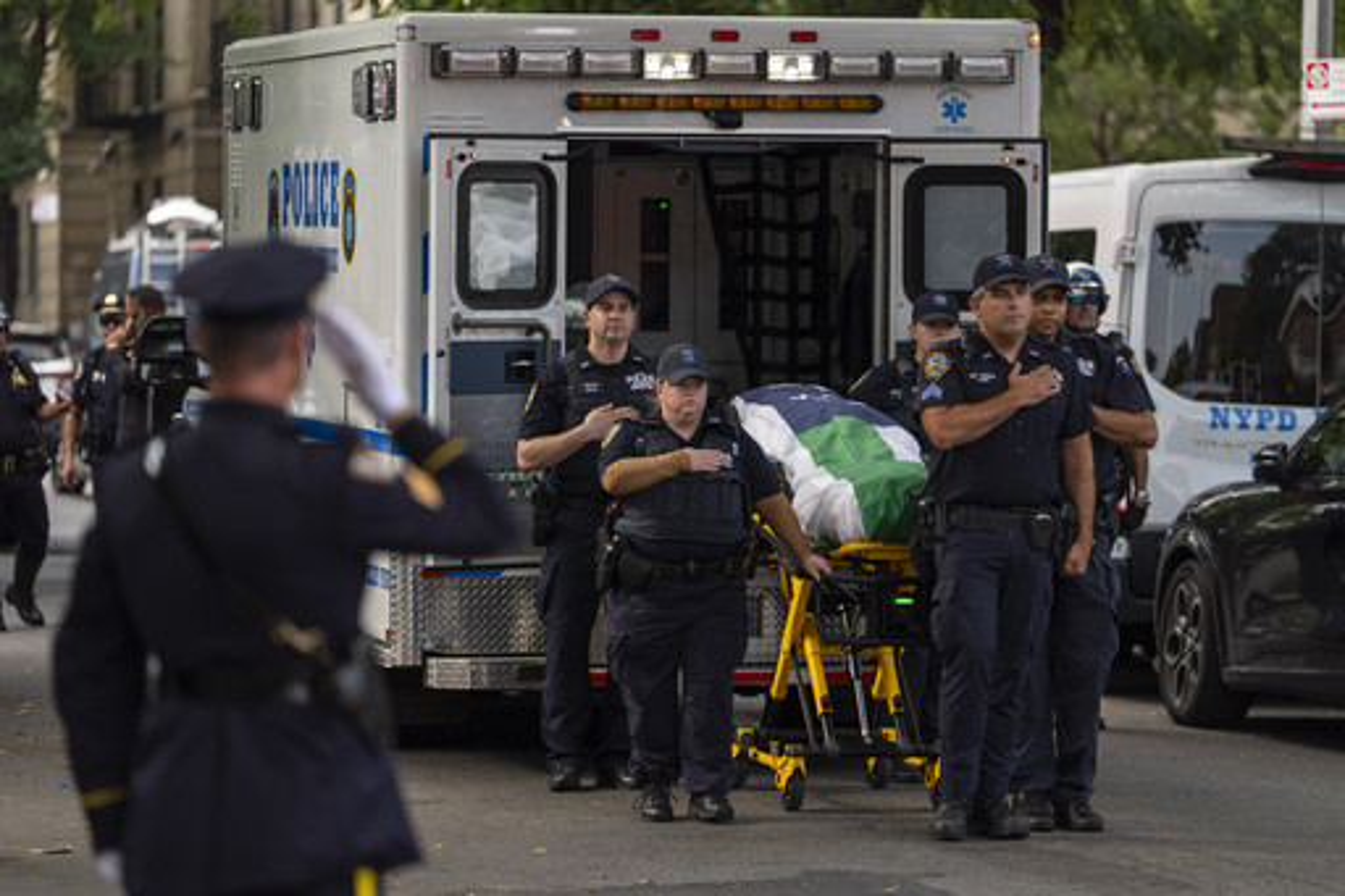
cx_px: 672
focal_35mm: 164
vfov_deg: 8.4
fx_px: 6125
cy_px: 448
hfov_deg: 12.5
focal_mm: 164
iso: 500
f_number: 2.8
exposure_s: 1/1250
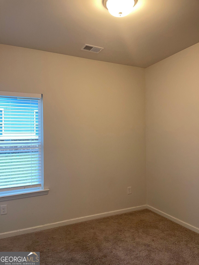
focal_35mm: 25
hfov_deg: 54.9
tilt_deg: +0.6
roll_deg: +0.4
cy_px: 132
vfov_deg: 69.4
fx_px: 192
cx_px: 100
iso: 50
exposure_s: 1/30
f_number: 1.6
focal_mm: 5.1
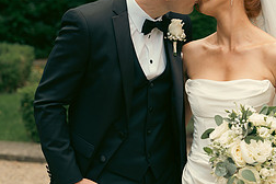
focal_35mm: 161
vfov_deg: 8.5
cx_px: 184
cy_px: 82
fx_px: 1234
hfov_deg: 12.7
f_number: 3.5
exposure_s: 1/160
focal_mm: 70
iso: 50
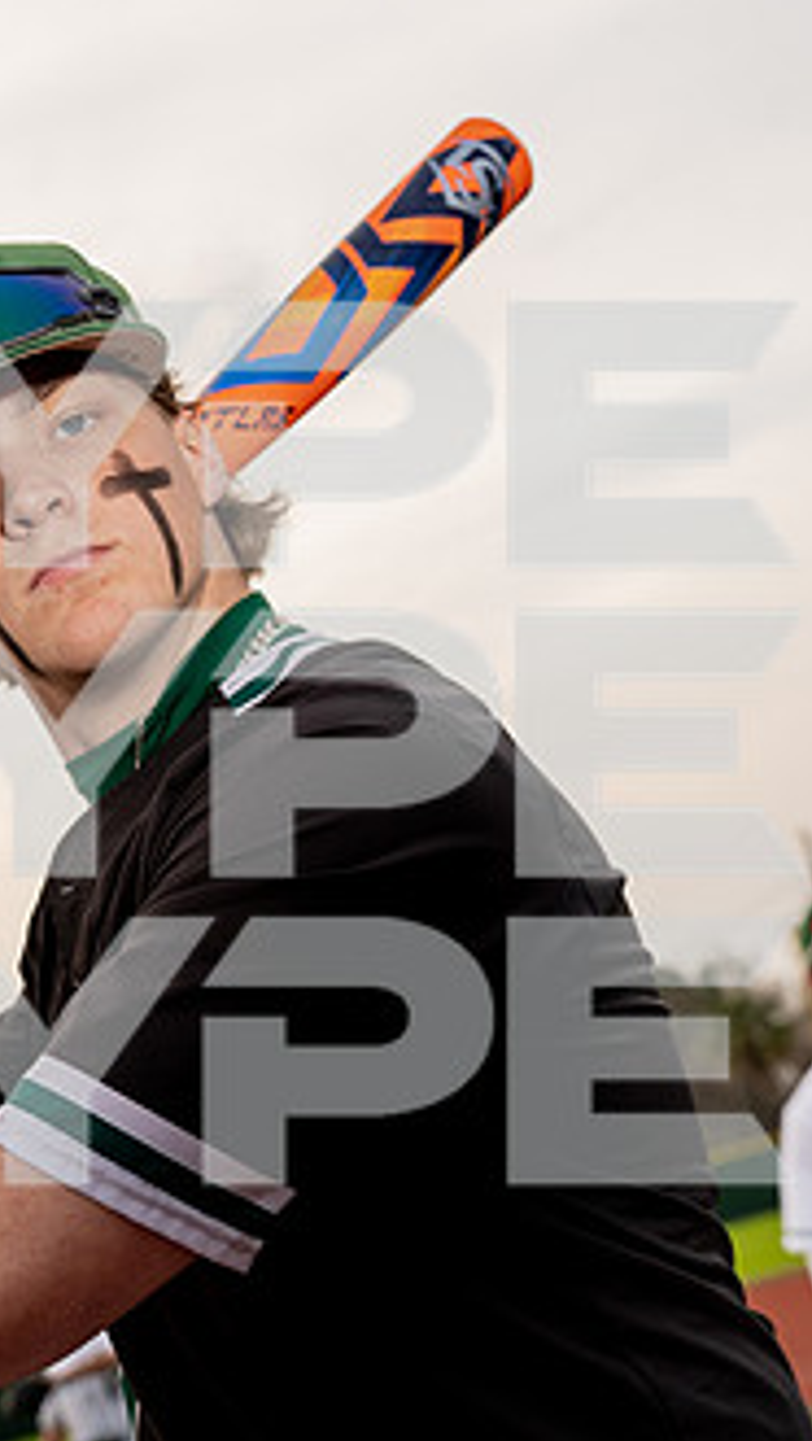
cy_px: 747
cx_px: 162
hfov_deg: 19.9
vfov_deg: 34.9
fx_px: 2293
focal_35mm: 60
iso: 250
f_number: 5.6
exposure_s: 1/250
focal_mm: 42
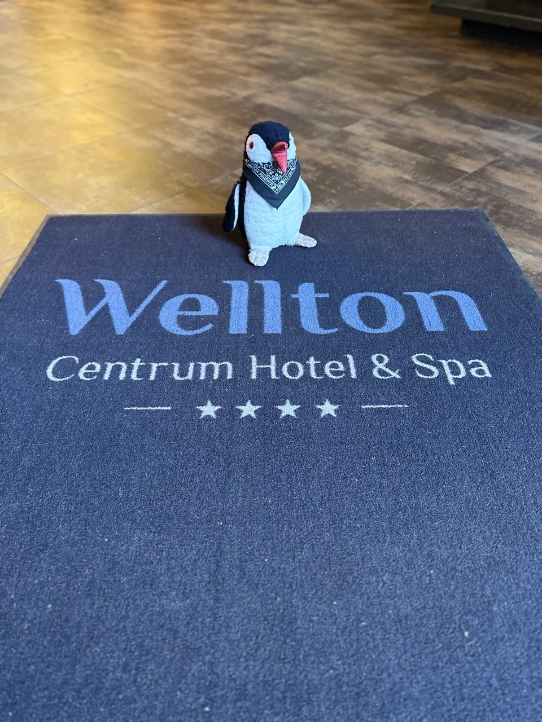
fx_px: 501
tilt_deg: -43.7
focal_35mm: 24
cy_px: 361
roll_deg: +0.2
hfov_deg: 56.8
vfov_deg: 71.6
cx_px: 271
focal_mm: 6.86
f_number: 1.78
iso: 800
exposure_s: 1/33
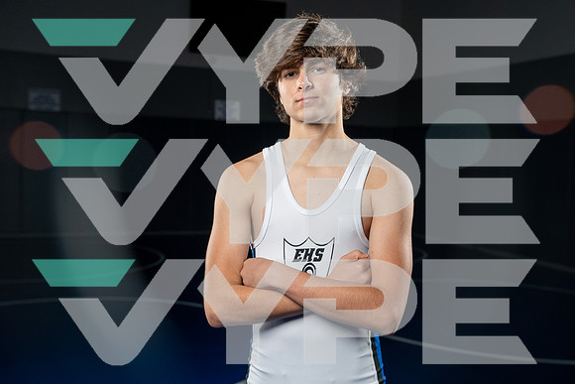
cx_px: 288
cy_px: 192
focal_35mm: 46
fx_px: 735
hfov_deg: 42.7
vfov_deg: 29.3
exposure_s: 1/125
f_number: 4.5
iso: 800
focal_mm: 46
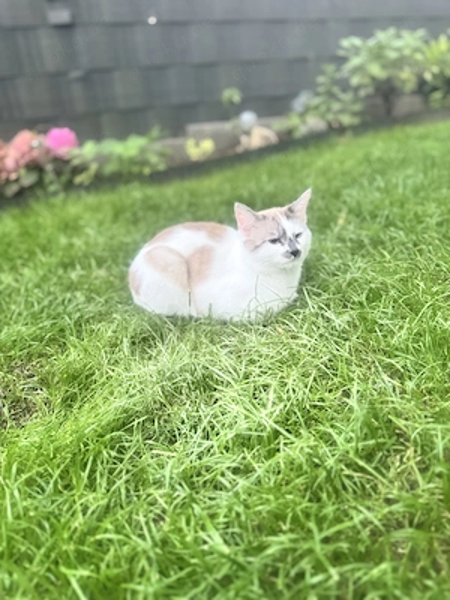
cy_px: 300
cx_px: 225
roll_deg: +5.4
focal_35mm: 24
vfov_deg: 71.6
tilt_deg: -24.6
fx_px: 416
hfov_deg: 56.8
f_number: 1.78
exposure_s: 1/60
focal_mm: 6.76
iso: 500
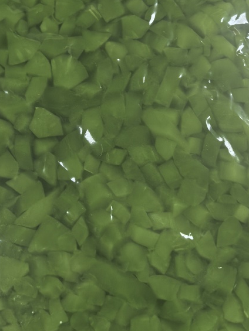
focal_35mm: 51
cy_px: 103
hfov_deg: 28.6
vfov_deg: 37.0
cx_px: 120
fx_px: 489
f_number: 2
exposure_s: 1/527
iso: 1000
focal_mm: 6.98
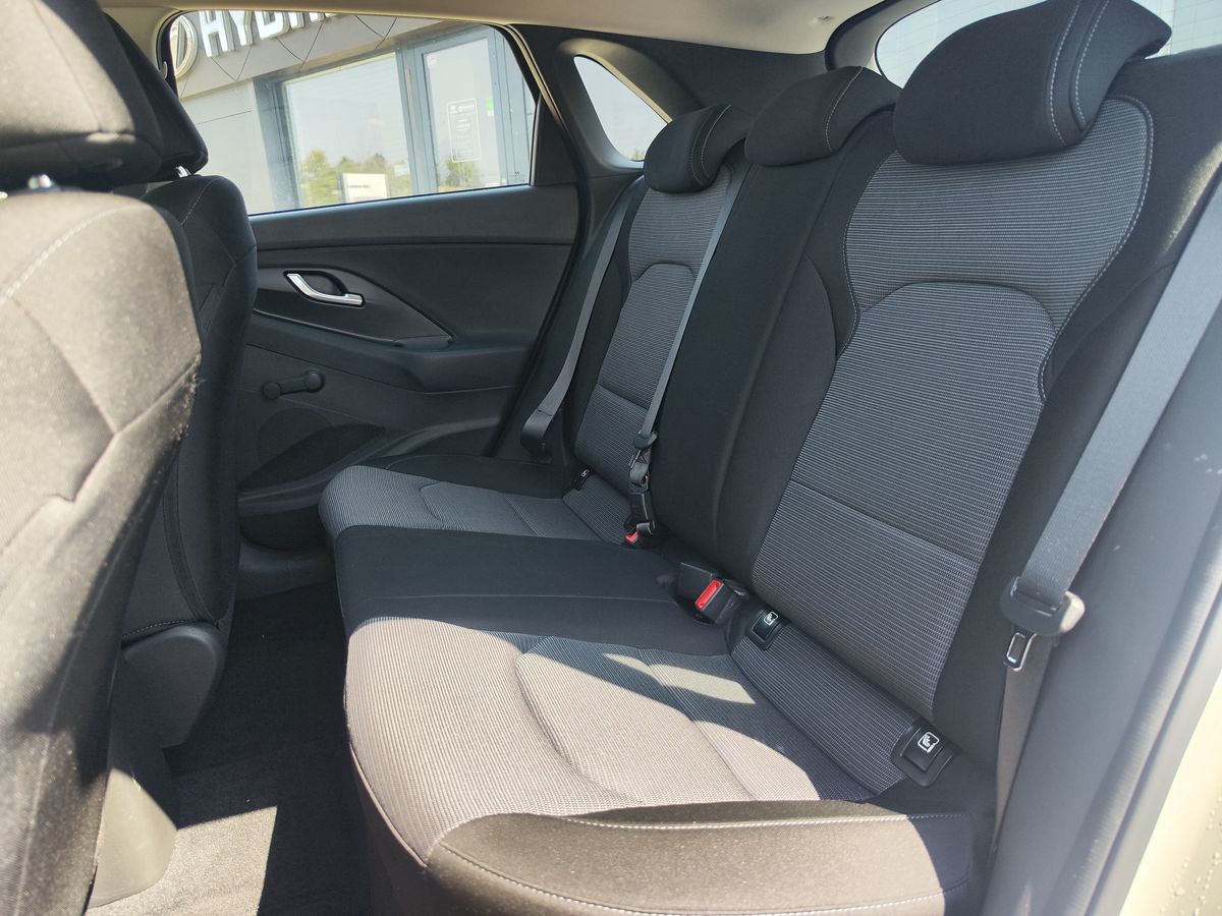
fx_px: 812
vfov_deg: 58.9
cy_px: 458
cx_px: 611
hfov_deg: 73.9
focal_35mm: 23
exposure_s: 1/142
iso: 50
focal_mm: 7.01
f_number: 1.69
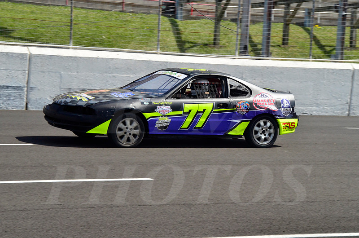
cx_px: 180
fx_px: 926
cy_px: 119
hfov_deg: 22.0
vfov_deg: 14.6
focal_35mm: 93
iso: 1000
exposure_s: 1/800
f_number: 13
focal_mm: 62
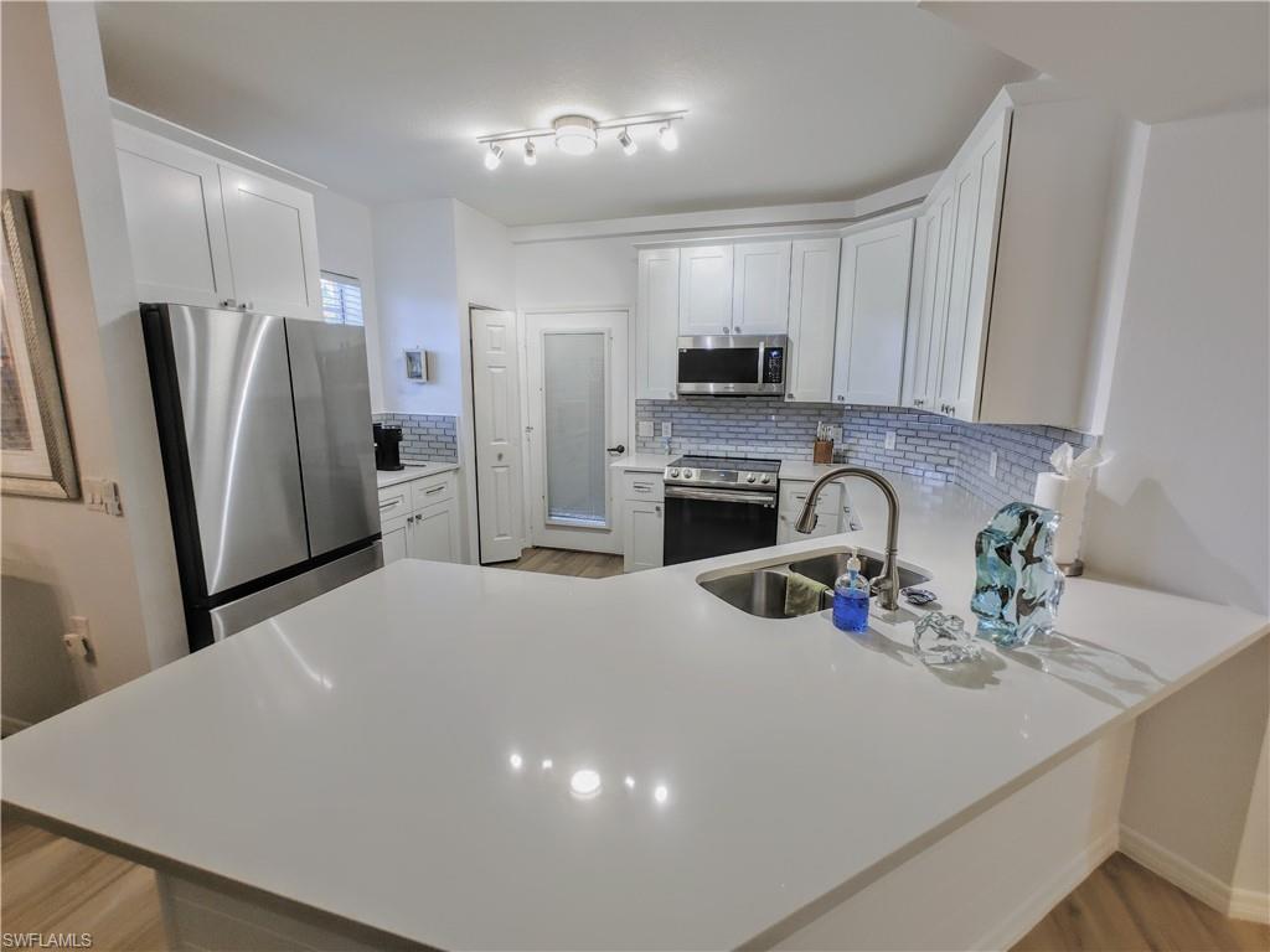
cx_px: 635
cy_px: 476
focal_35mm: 15
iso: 100
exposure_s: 1/30
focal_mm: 1.78
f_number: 1.9
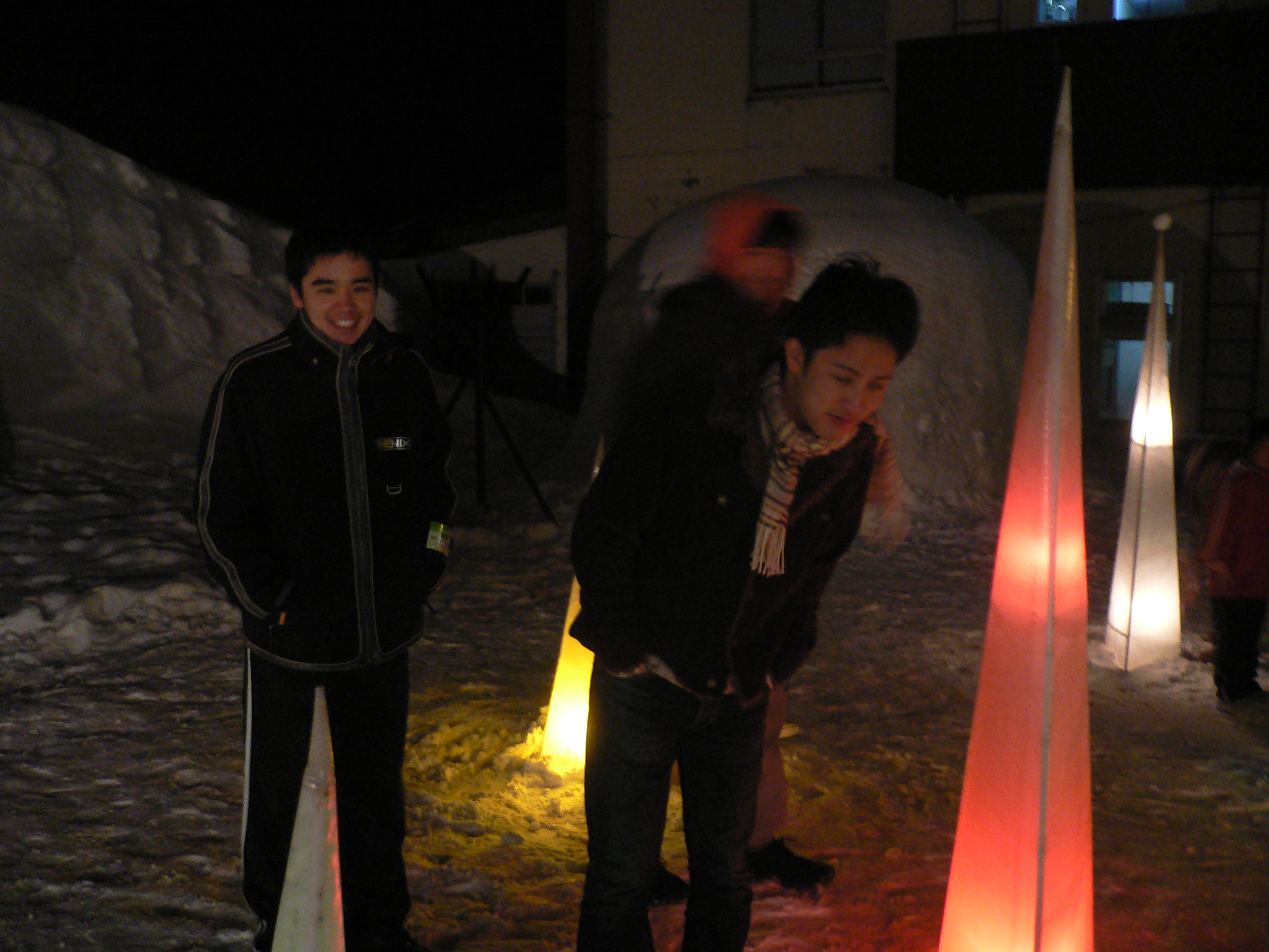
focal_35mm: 35
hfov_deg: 52.6
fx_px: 1283
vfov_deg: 40.7
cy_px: 476
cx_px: 634
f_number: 2.8
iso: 200
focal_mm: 5.8
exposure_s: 1/8
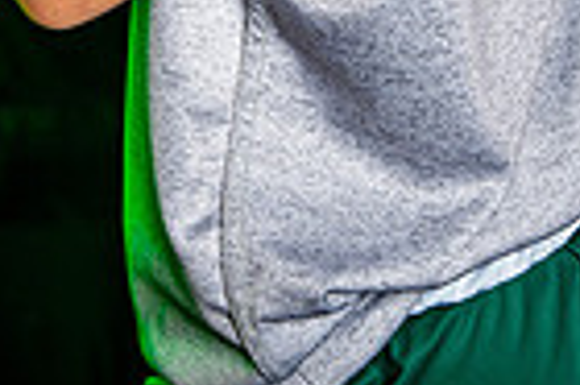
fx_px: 2543
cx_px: 153
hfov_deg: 13.0
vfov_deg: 8.0
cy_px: -538
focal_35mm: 158
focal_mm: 49
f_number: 4.5
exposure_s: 1/250
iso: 200
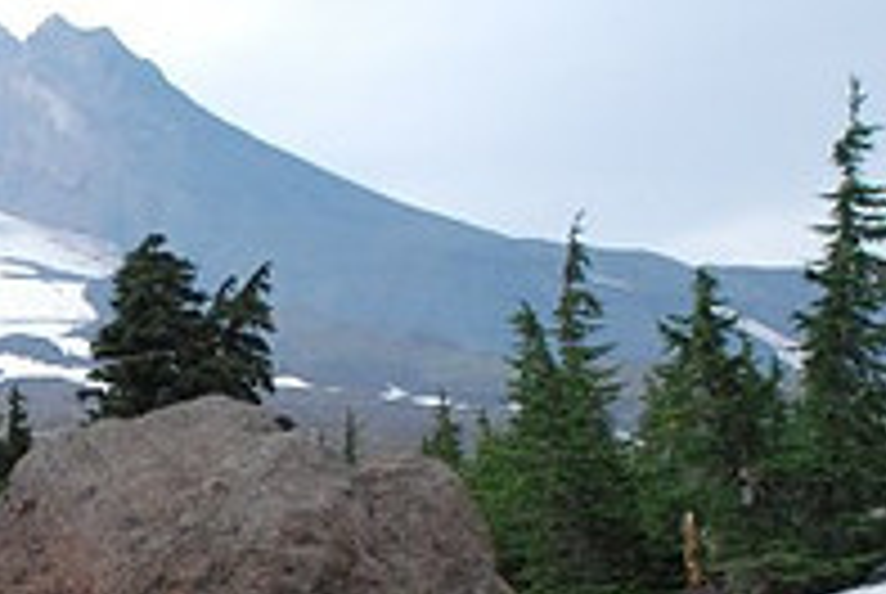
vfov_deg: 11.8
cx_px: -72
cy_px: 574
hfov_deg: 17.2
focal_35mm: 115
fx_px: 2834
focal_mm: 26
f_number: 4
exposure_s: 1/3200
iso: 1600
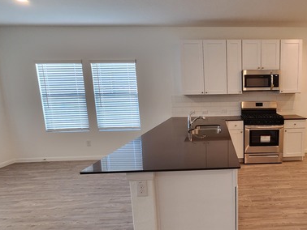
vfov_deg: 61.0
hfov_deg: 71.2
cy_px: 128
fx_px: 195
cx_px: 230
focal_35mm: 22
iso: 200
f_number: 2.2
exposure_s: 1/60
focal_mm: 2.2
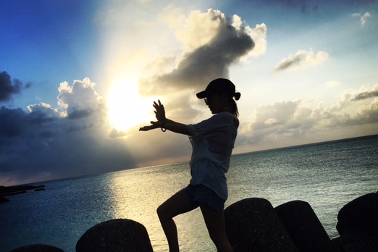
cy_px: 159
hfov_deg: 51.9
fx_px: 388
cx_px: 187
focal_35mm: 37
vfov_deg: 35.7
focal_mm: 4.15
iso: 25
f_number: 2.2
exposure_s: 1/2331
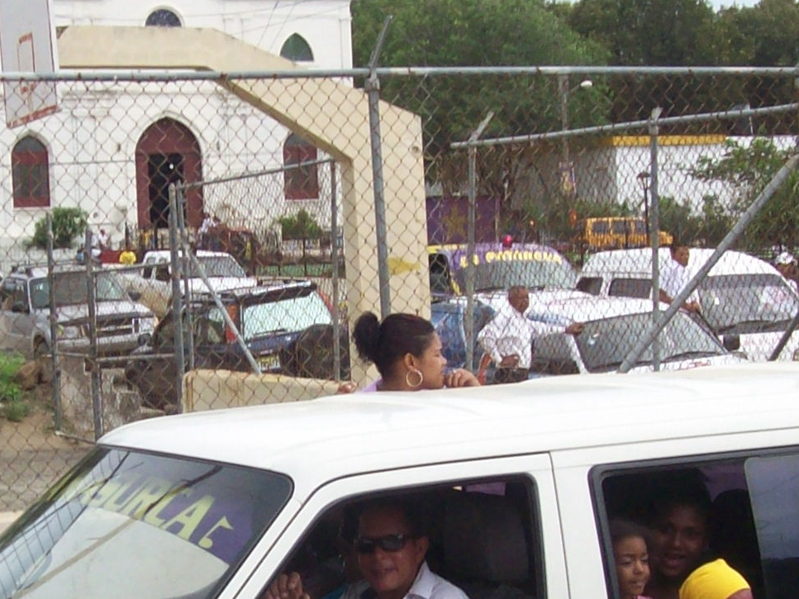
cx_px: 361
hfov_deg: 18.5
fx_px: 2446
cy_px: 468
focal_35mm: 106
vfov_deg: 13.9
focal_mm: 6
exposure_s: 1/461
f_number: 2.7
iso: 80
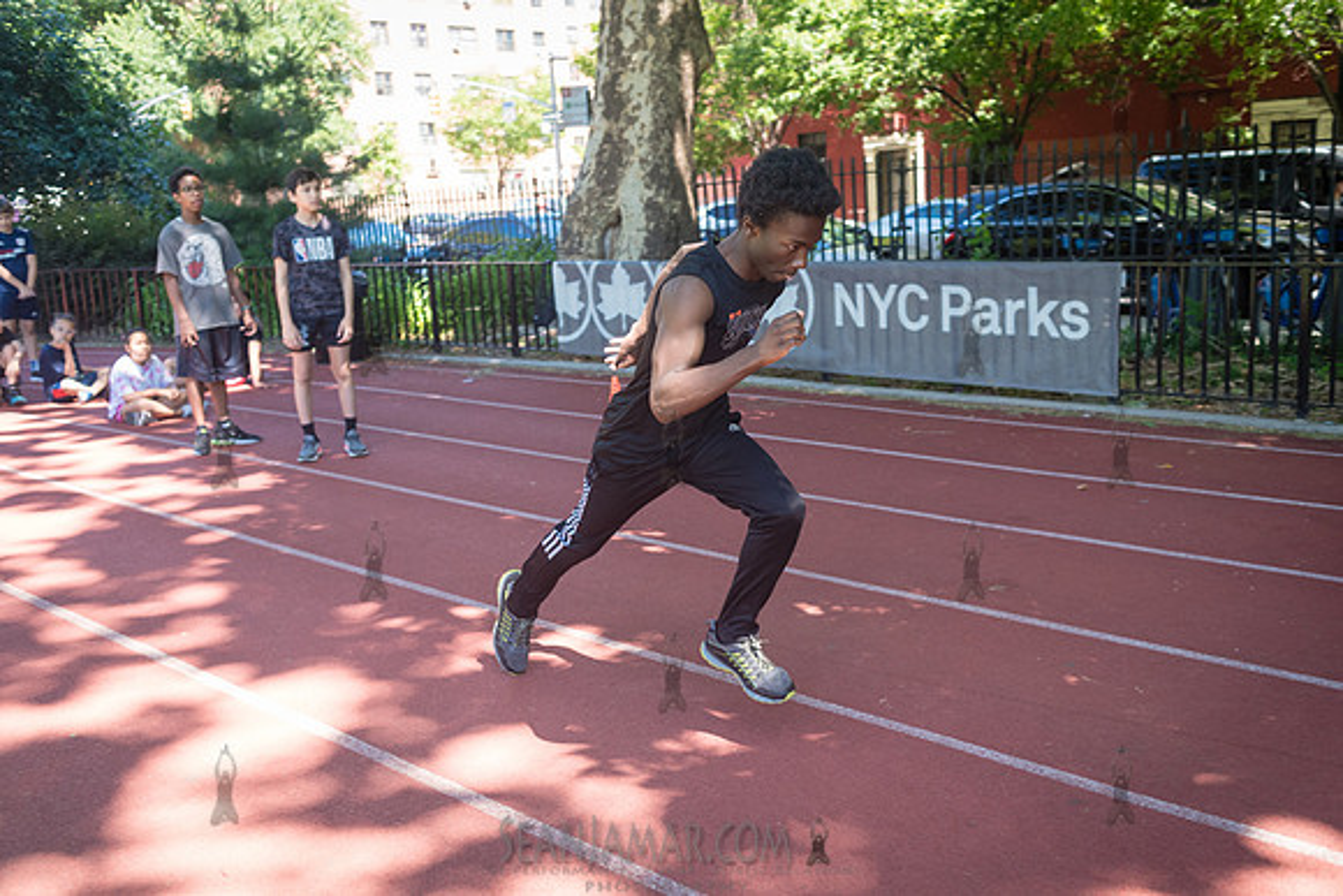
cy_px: 448
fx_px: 1306
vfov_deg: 37.9
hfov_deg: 54.4
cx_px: 672
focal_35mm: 35
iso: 1000
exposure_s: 1/800
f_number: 3.5
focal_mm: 35
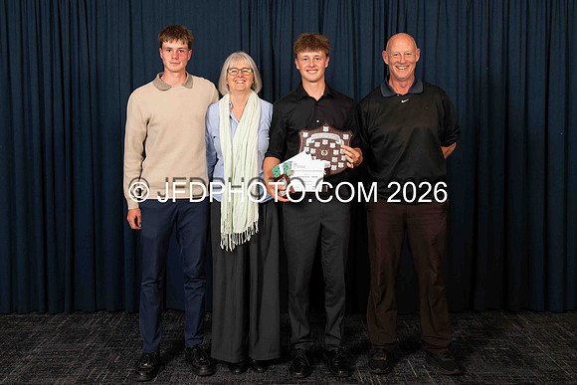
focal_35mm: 49
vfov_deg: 27.3
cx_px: 271
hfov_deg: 40.0
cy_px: 174
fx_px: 792
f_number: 5.6
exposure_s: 1/250
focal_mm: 42
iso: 125
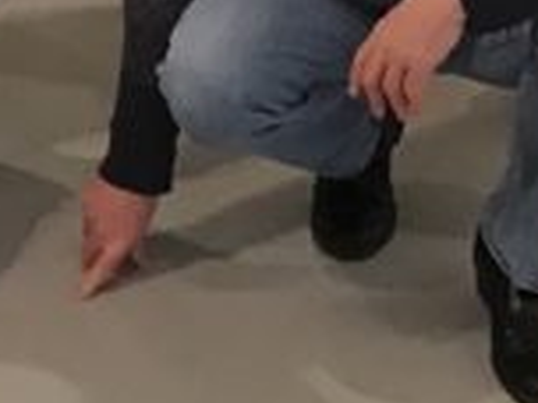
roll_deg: +0.3
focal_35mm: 142
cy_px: -506
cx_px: -216
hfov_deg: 13.3
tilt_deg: -9.5
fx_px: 2207
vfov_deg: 9.5
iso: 160
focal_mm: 3.3
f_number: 2.4
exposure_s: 1/33
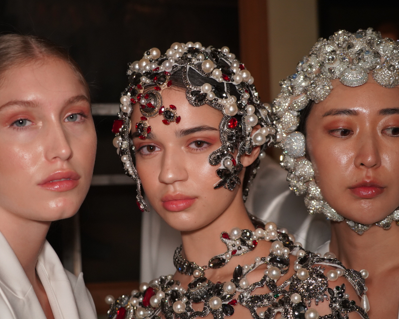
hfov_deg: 31.4
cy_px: 159
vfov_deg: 25.4
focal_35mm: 60
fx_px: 709
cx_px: 180
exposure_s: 1/160
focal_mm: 53
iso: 4000
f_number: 4.5
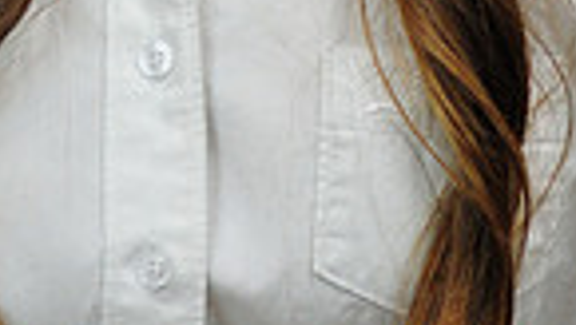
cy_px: -654
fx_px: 7876
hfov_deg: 4.2
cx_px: 189
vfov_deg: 2.3
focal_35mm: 515
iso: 640
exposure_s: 1/125
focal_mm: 82
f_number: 4
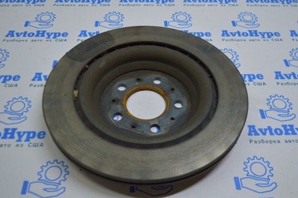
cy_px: 102
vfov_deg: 35.0
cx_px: 148
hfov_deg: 50.7
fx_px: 314
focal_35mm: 38
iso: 400
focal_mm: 20
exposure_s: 1/160
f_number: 3.5
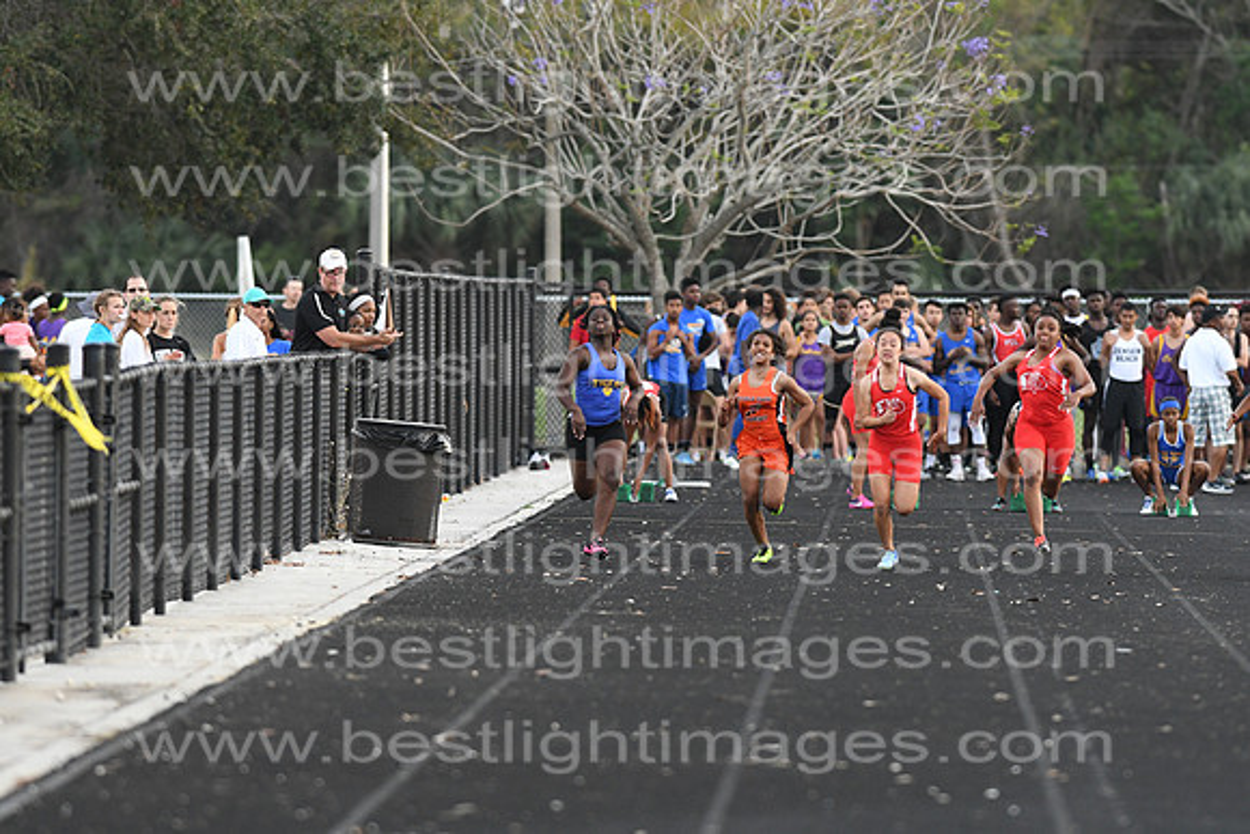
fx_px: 15628
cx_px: 625
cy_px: 417
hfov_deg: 4.6
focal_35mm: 450
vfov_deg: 3.1
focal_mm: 300
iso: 2000
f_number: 4
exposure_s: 1/1600
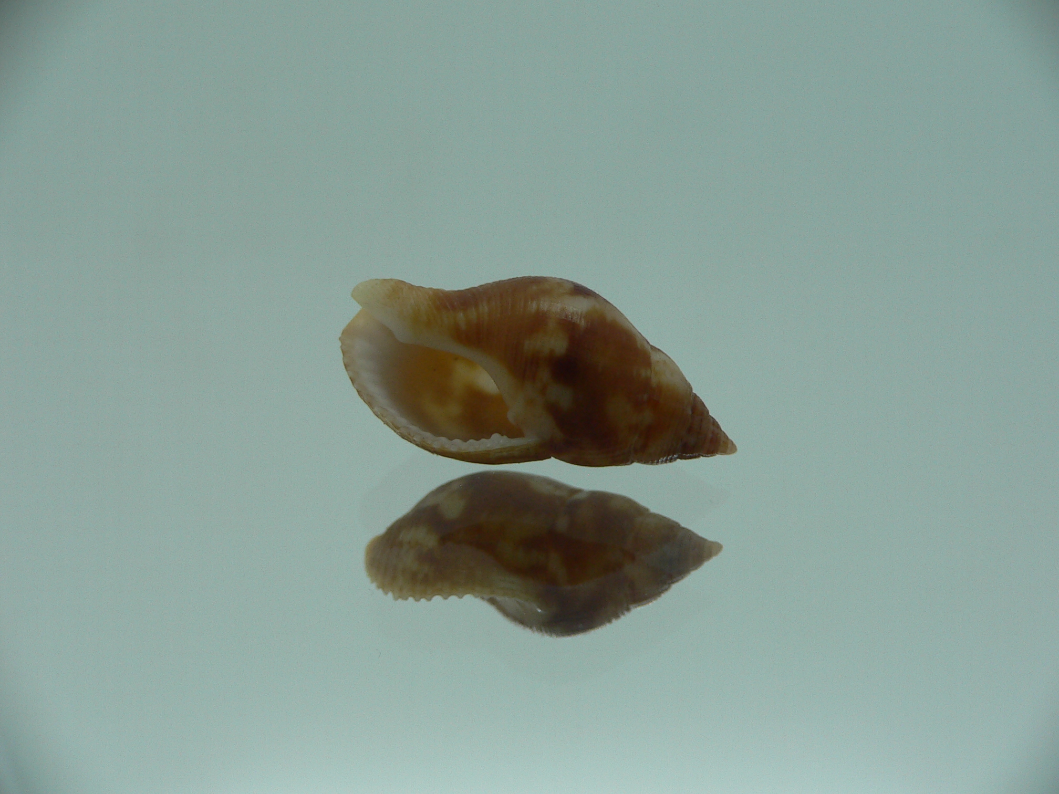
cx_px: 530
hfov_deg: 52.6
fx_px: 1071
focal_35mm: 35
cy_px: 397
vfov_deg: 40.7
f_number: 2.8
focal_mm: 4.6
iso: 80
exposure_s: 1/60
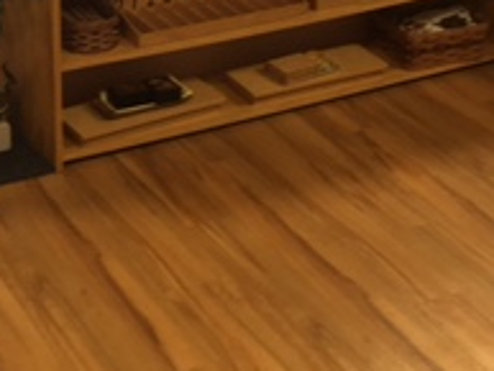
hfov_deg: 20.3
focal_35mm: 96
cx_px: 128
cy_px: -26
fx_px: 1371
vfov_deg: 15.1
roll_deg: +0.0
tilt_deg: -19.8
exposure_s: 1/30
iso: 40
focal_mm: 4.15
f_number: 2.2
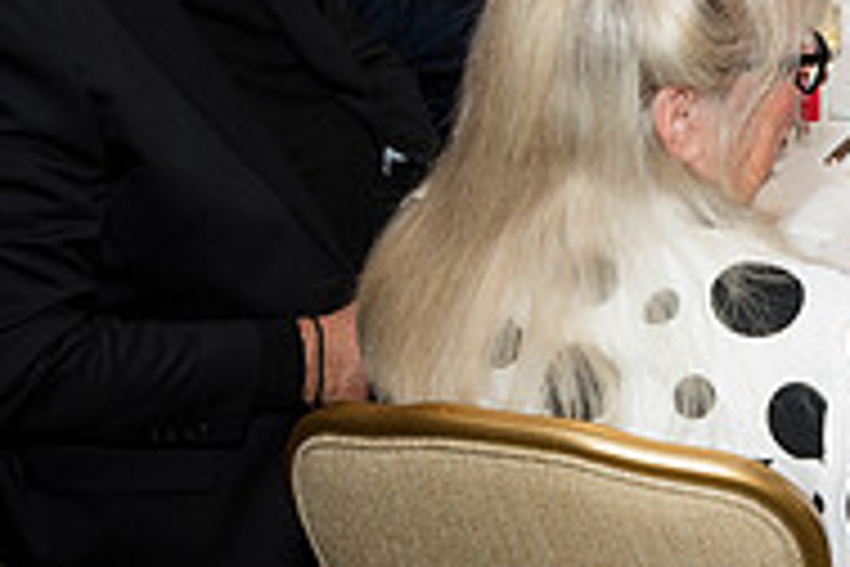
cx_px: 1151
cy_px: -79
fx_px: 2314
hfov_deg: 19.0
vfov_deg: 13.6
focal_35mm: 98
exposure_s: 1/125
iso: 800
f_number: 5.6
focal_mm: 32
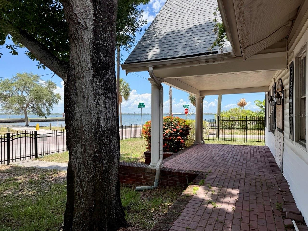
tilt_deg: -1.0
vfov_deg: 56.8
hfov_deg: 71.6
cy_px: 116
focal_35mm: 24
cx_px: 154
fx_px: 214
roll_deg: -0.2
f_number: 1.78
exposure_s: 1/2611
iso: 80
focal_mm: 6.76
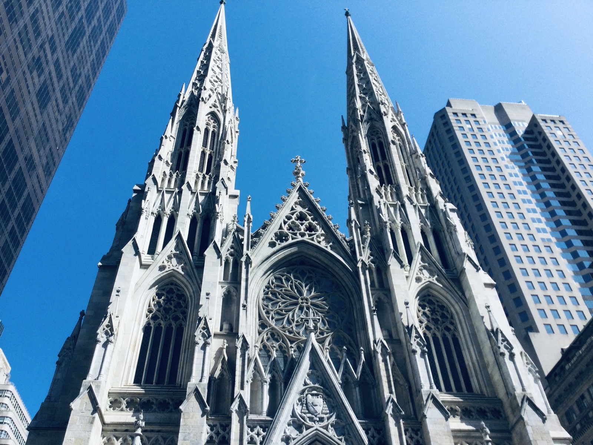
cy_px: 222
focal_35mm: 31
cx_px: 296
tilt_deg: +46.9
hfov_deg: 58.4
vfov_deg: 45.4
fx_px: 531
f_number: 2.4
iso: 25
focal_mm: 3.3
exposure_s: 1/1314
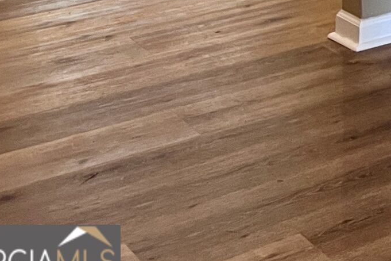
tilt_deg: -1.6
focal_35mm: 122
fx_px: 1325
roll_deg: +0.1
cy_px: -371
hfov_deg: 13.9
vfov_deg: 9.8
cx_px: 804
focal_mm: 5.7
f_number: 1.5
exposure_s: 1/60
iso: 125
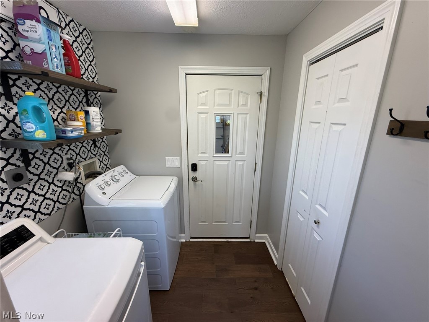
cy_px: 161
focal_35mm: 14
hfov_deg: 102.1
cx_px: 214
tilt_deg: -13.2
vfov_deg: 85.7
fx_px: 174
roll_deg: -0.6
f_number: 2.2
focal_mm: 2.22
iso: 160
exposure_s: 1/120
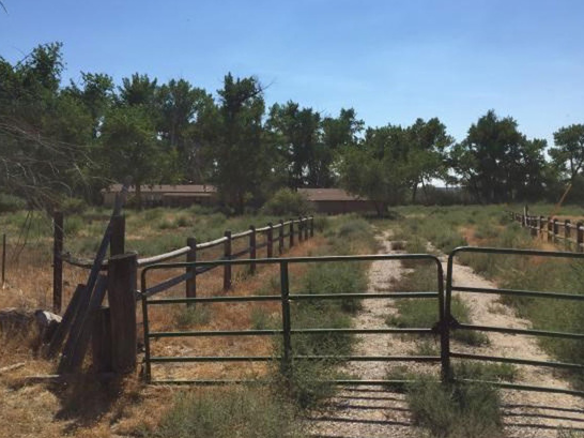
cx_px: 298
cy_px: 220
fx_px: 573
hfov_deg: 54.0
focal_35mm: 34
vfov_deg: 41.8
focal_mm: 4.15
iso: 32
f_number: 2.2
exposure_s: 1/3968
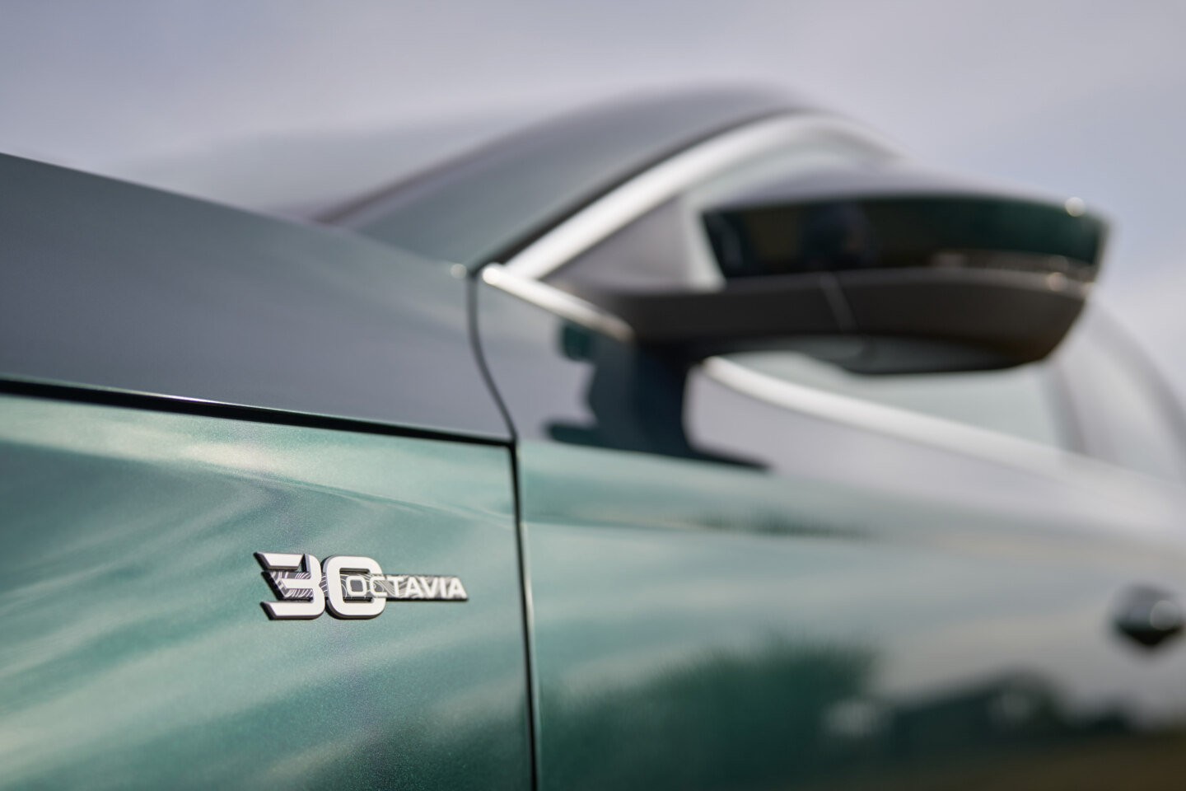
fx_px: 1153
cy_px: 396
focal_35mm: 35
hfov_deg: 54.4
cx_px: 593
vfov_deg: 37.9
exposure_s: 1/2500
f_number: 2
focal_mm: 35
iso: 100
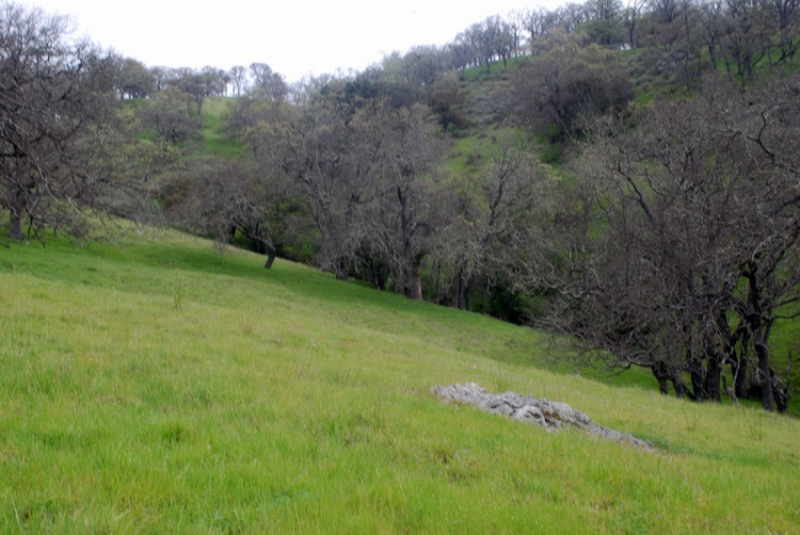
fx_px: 1035
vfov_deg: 29.0
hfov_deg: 42.3
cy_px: 268
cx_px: 400
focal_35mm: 46
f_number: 19
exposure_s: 1/15
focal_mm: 31
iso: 125
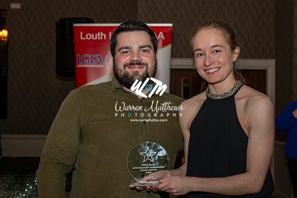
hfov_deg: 36.8
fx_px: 446
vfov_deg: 25.0
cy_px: 112
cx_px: 153
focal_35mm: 54
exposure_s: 1/125
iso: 500
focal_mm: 35
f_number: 4
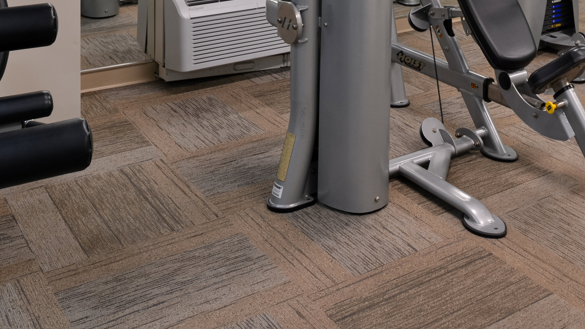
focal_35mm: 51
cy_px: -50
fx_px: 791
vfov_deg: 22.0
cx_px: 450
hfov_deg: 39.3
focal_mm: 24
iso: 640
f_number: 13
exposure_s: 1/8
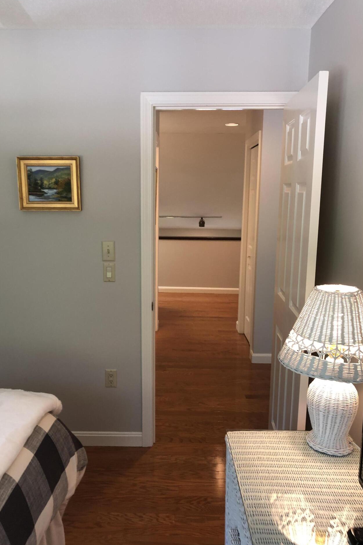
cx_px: 167
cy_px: 287
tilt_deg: -8.9
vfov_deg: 60.2
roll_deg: +0.1
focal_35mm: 31
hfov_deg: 42.3
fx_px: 469
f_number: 1.8
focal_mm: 4
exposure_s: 1/24
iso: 40
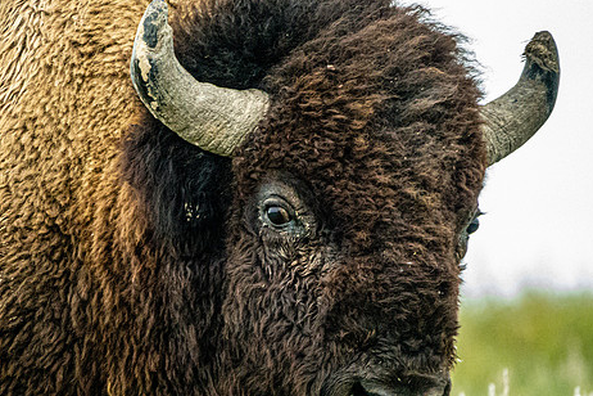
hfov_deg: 2.7
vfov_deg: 1.8
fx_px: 12386
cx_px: 253
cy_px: 244
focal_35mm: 752
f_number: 4
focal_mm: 219.76
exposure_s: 1/200
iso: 4000
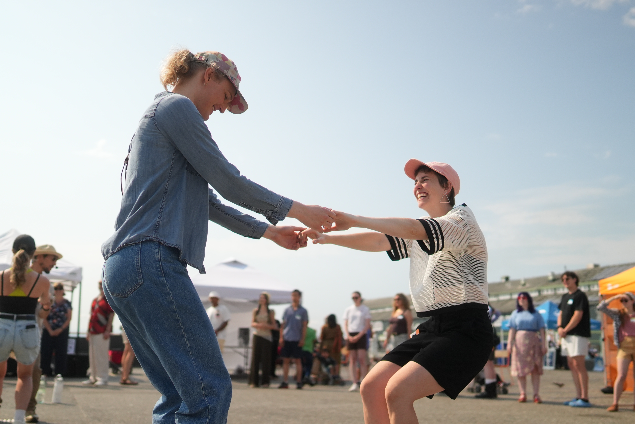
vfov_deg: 36.9
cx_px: 318
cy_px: 212
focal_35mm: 36
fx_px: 635
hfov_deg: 53.1
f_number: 1.4
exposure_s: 1/4000
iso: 800
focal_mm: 24
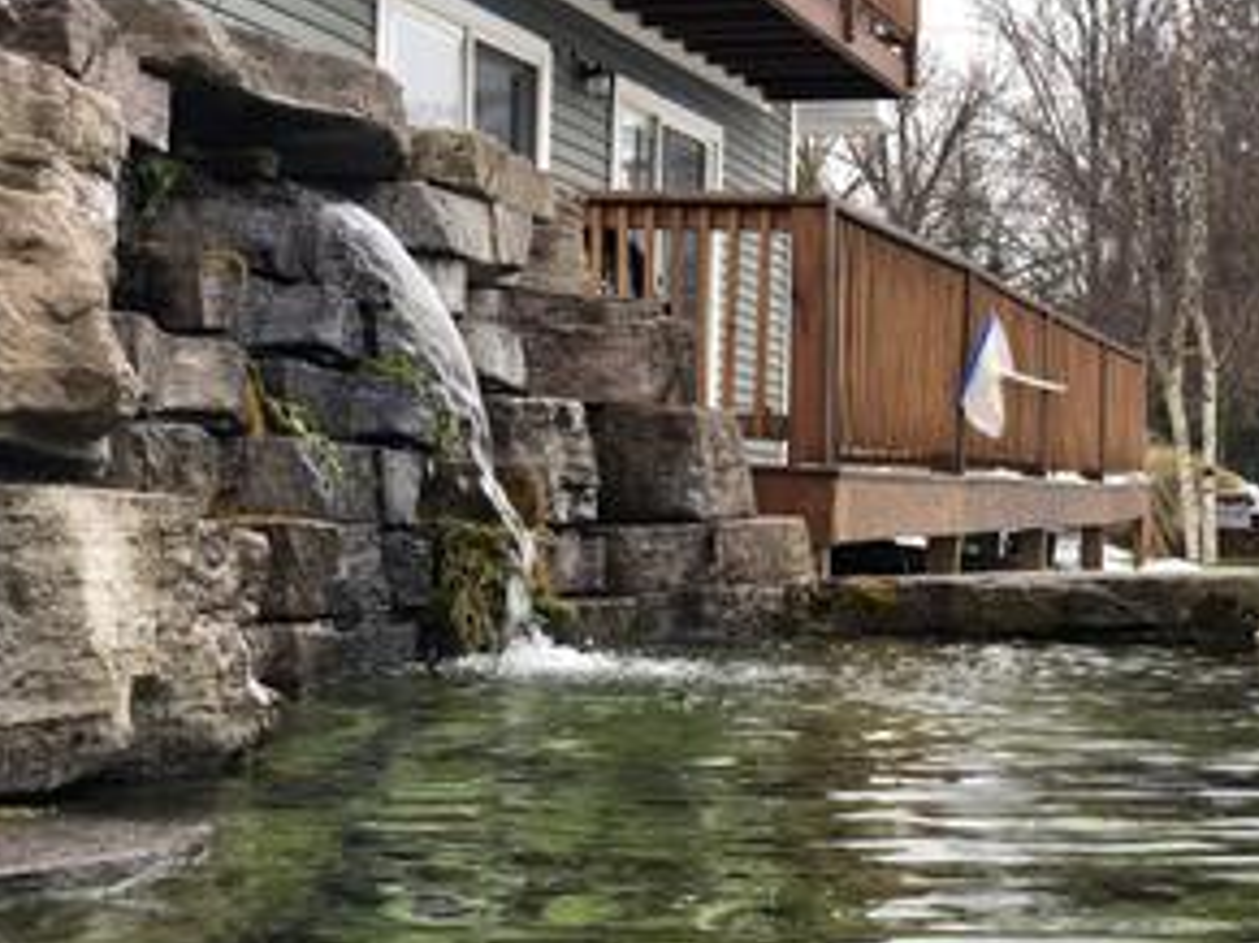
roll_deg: -0.5
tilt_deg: +3.3
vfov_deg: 24.0
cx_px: 733
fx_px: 2218
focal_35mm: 61
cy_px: 437
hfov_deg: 31.6
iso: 25
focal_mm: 6
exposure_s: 1/60
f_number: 2.4
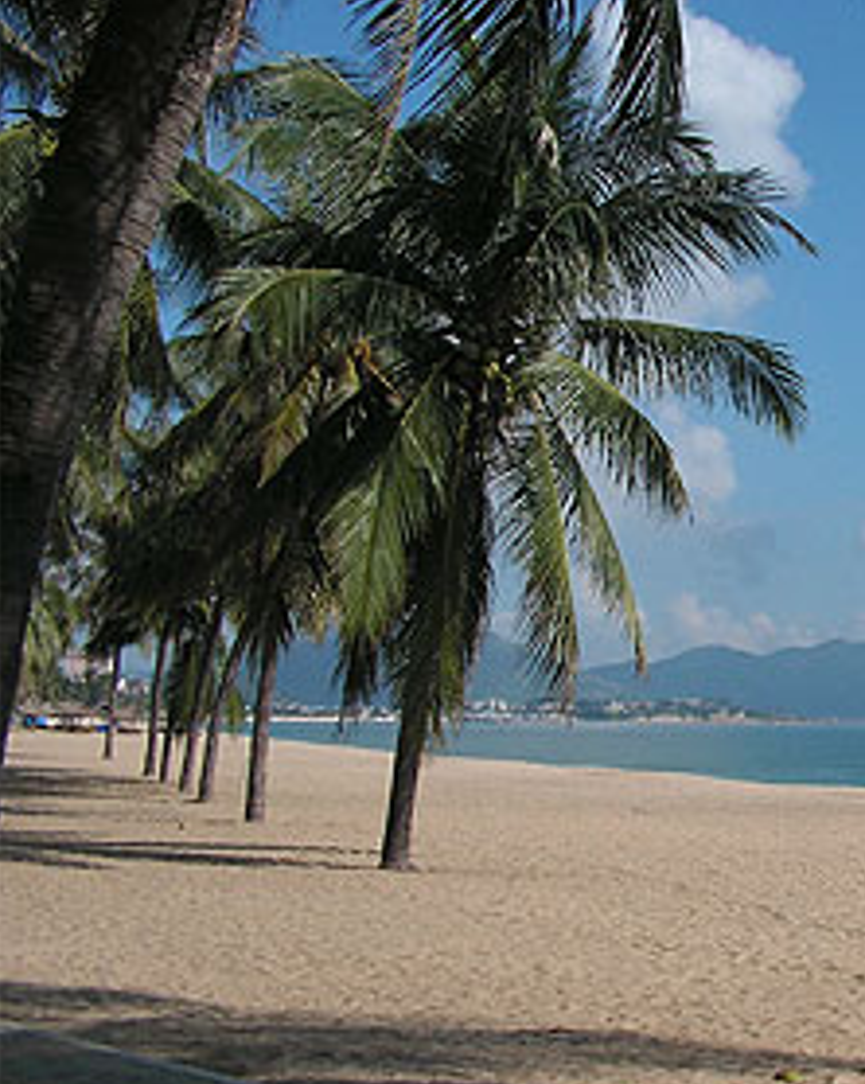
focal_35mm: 57
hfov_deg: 25.3
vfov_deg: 33.0
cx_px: 873
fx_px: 1826
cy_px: 585
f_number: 4.8
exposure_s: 1/640
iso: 50
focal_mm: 6
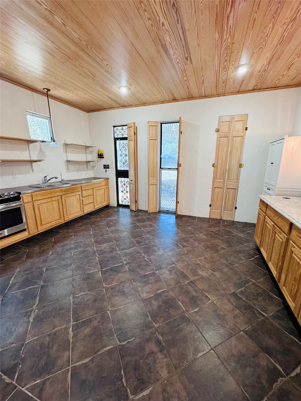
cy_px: 200
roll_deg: +0.7
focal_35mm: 14
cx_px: 150
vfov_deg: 102.1
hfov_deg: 85.7
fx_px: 162
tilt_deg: -15.6
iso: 320
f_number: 2.2
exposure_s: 1/60
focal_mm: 2.22
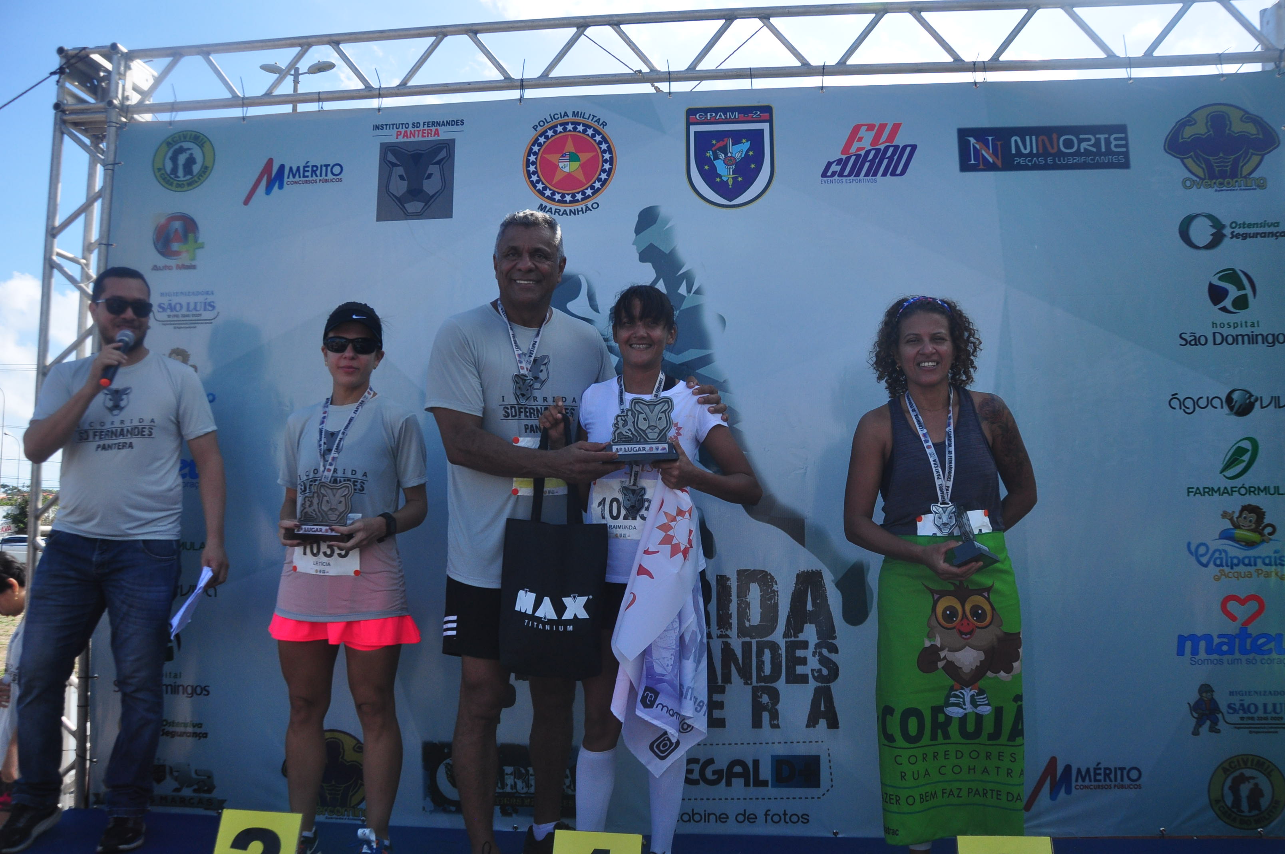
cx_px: 642
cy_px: 427
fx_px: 2139
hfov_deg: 33.4
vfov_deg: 22.6
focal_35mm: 60
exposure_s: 1/2000
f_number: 7.1
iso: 400
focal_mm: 40
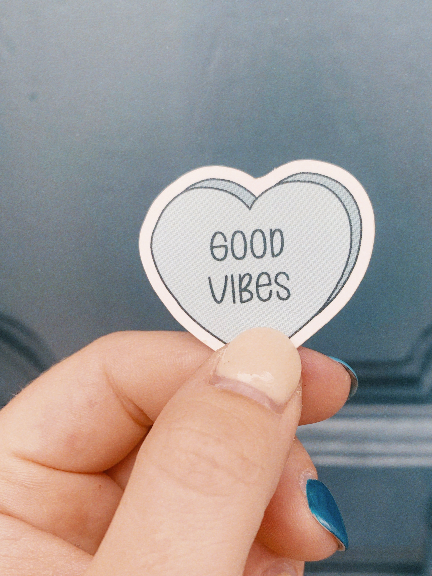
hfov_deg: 42.6
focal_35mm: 33
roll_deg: +2.0
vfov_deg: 55.1
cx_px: 271
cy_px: 329
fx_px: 549
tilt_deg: -18.7
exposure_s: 1/224
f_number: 1.8
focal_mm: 4.25
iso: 25
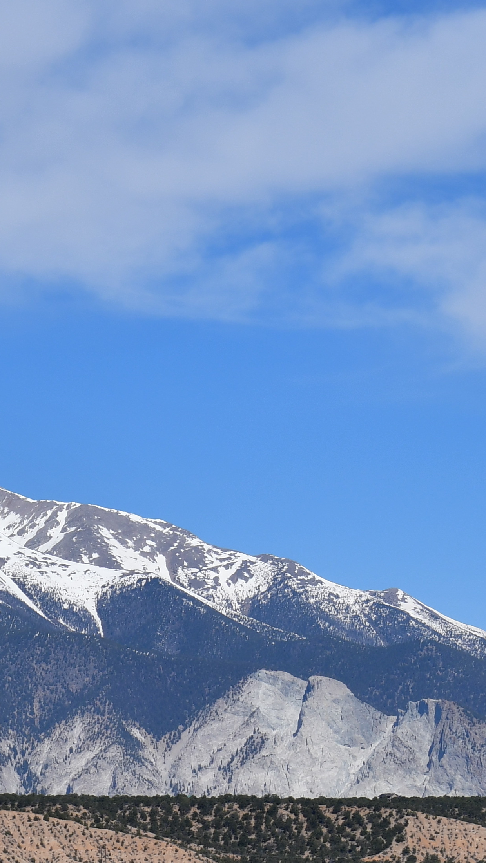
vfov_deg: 9.9
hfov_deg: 5.6
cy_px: 668
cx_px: -206
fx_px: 4971
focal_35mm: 217
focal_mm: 55
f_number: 11
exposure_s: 1/400
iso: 125
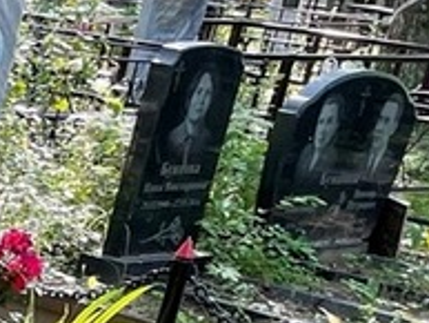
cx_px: -571
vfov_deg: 9.7
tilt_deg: -23.9
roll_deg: -6.8
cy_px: 737
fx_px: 1711
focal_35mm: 138
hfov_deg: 11.8
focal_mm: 4.2
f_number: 1.6
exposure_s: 1/121
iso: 80
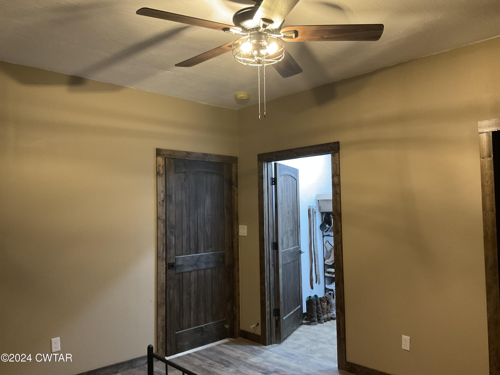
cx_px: 250
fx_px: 419
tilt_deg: +2.2
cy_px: 188
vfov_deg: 48.2
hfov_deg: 61.7
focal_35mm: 29
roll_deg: +0.2
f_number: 1.8
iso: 250
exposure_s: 1/30
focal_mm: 3
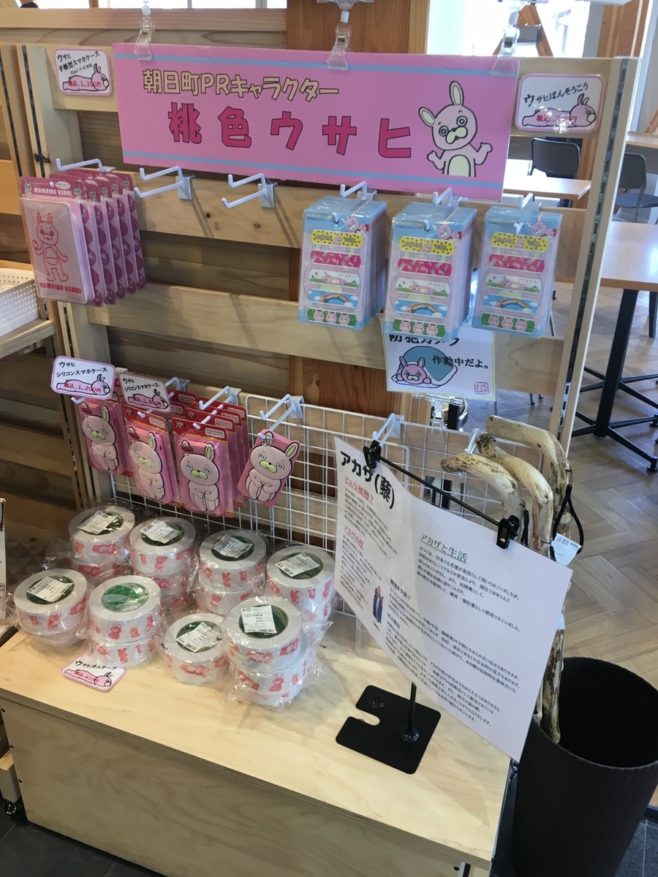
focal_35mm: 29
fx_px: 735
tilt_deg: -26.7
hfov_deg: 48.2
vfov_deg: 61.7
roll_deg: -1.7
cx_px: 329
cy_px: 438
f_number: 2.2
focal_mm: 4.15
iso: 25
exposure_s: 1/30
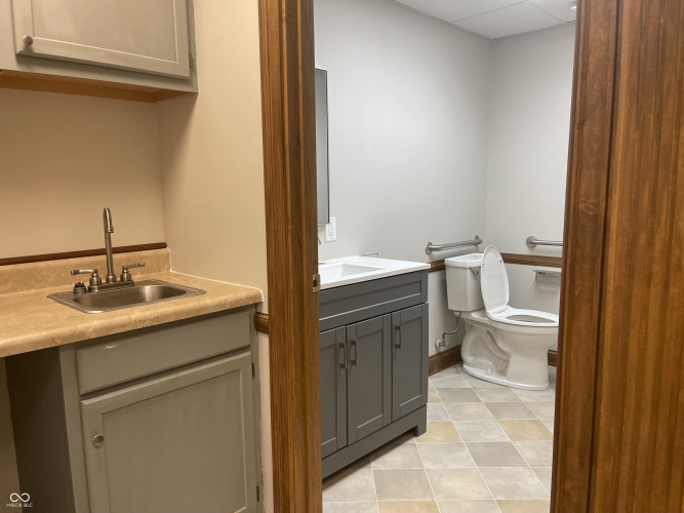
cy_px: 256
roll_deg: +0.9
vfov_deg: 54.9
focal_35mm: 25
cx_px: 342
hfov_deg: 69.4
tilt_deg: -8.5
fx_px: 494
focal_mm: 5.1
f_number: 1.6
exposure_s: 1/120
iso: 125
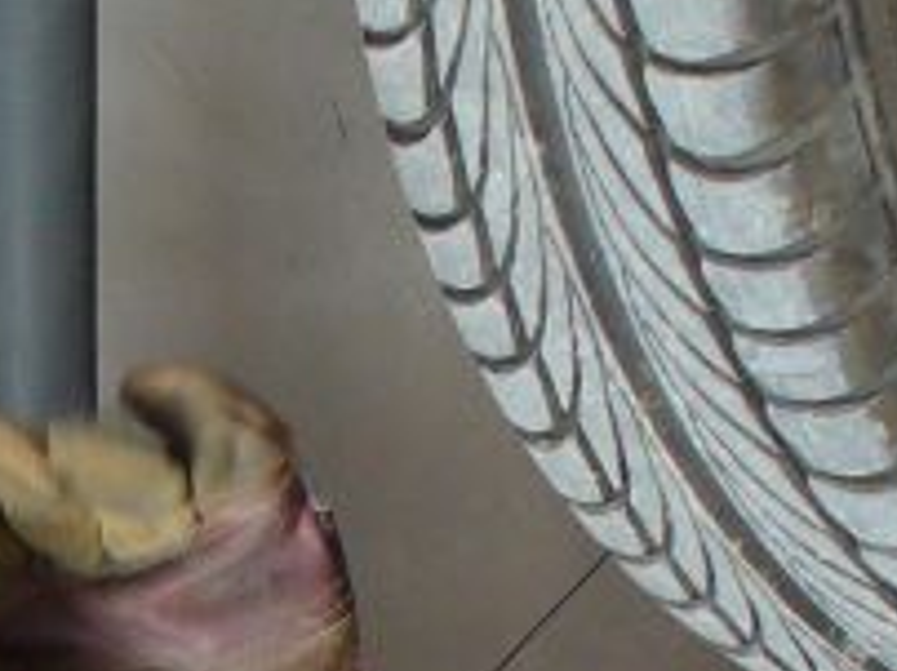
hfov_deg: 10.4
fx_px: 4866
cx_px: -111
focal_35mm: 188
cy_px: 1026
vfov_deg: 7.7
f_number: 2.8
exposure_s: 1/50
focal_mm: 6.1
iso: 100
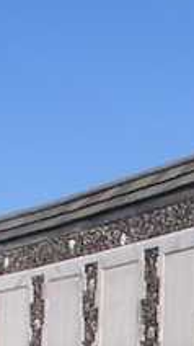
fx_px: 1740
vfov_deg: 10.9
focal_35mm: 190
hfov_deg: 6.3
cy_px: 517
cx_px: 302
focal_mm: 5.7
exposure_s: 1/250
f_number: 6.9
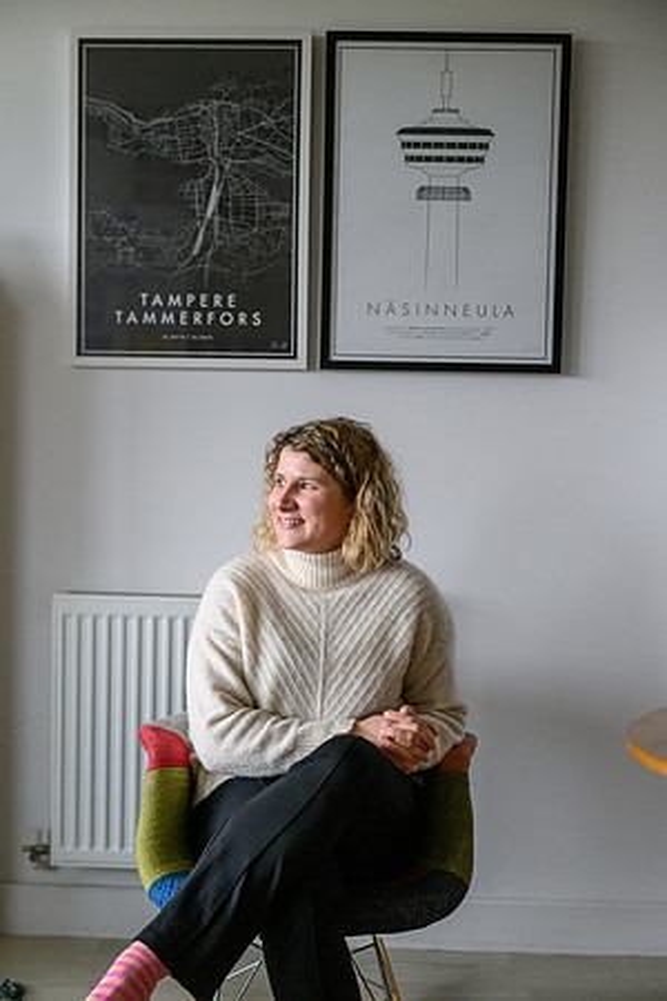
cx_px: 334
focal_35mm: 46
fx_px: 1278
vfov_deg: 42.7
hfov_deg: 29.2
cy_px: 500
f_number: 2.2
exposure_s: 1/250
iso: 5000
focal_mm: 46
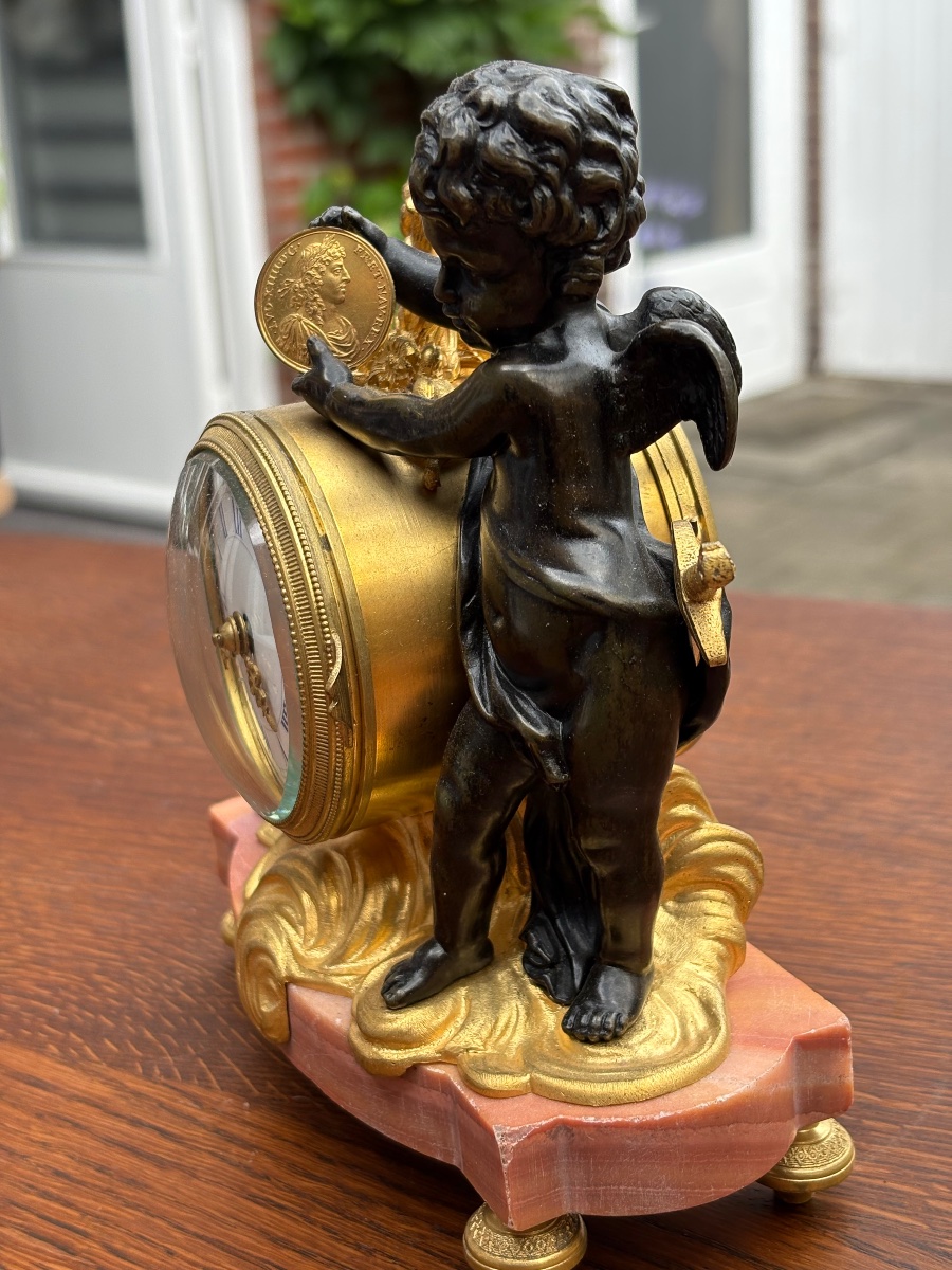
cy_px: 635
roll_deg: +3.0
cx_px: 476
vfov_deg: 36.8
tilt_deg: -16.6
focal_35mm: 52
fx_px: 1907
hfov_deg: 28.0
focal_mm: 5.96
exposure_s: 1/258
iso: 40
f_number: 1.6
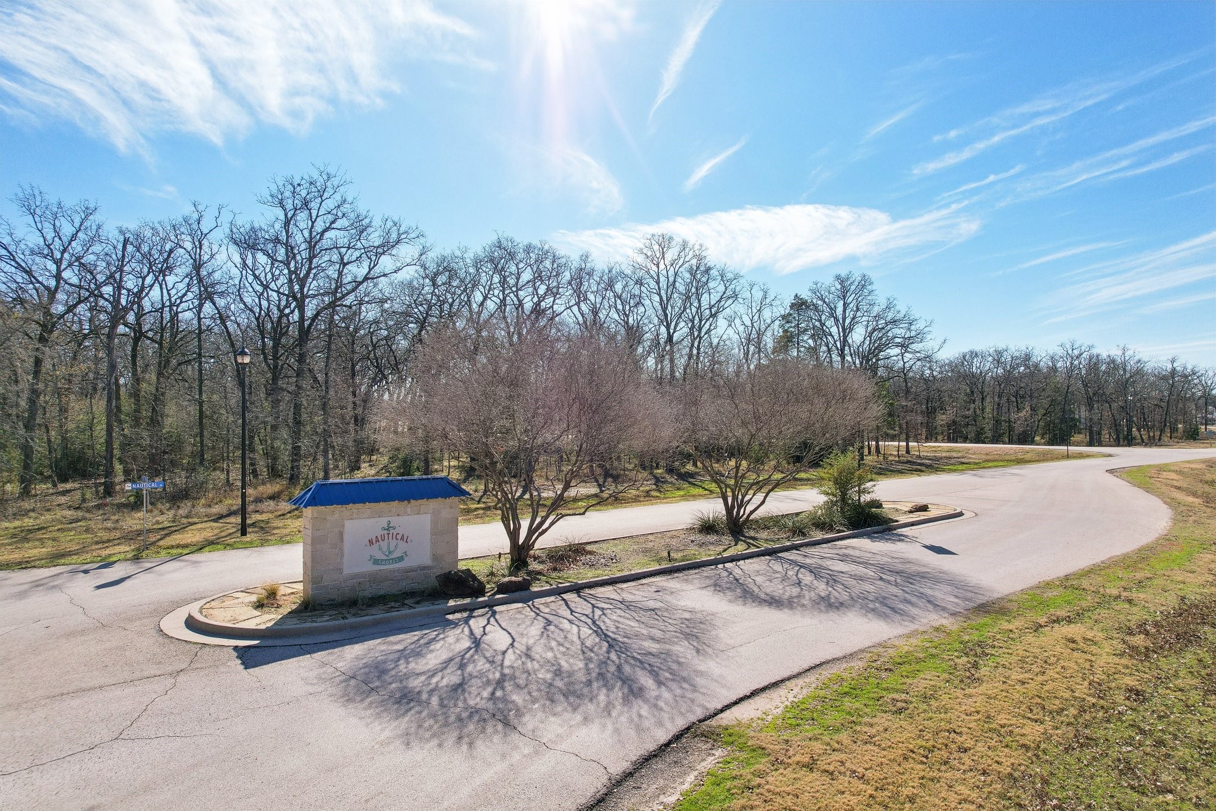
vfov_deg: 57.2
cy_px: 406
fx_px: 743
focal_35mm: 22
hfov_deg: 78.6
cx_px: 608
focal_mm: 8.4
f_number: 2.8
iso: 100
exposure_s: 1/2500
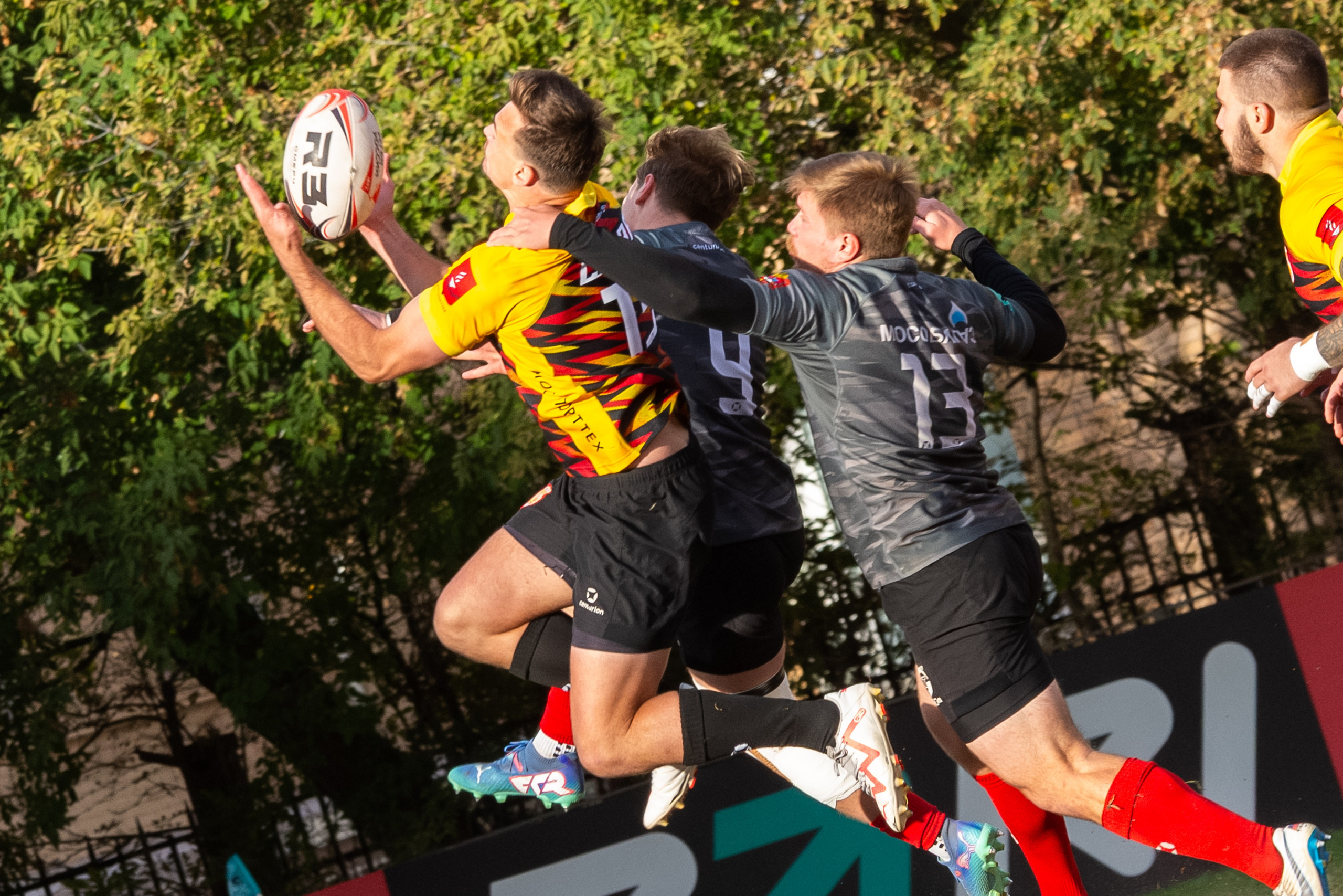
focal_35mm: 535
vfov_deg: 2.6
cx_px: 474
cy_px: 528
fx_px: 19941
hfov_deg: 3.9
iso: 1600
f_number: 6.3
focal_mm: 150
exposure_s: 1/1250
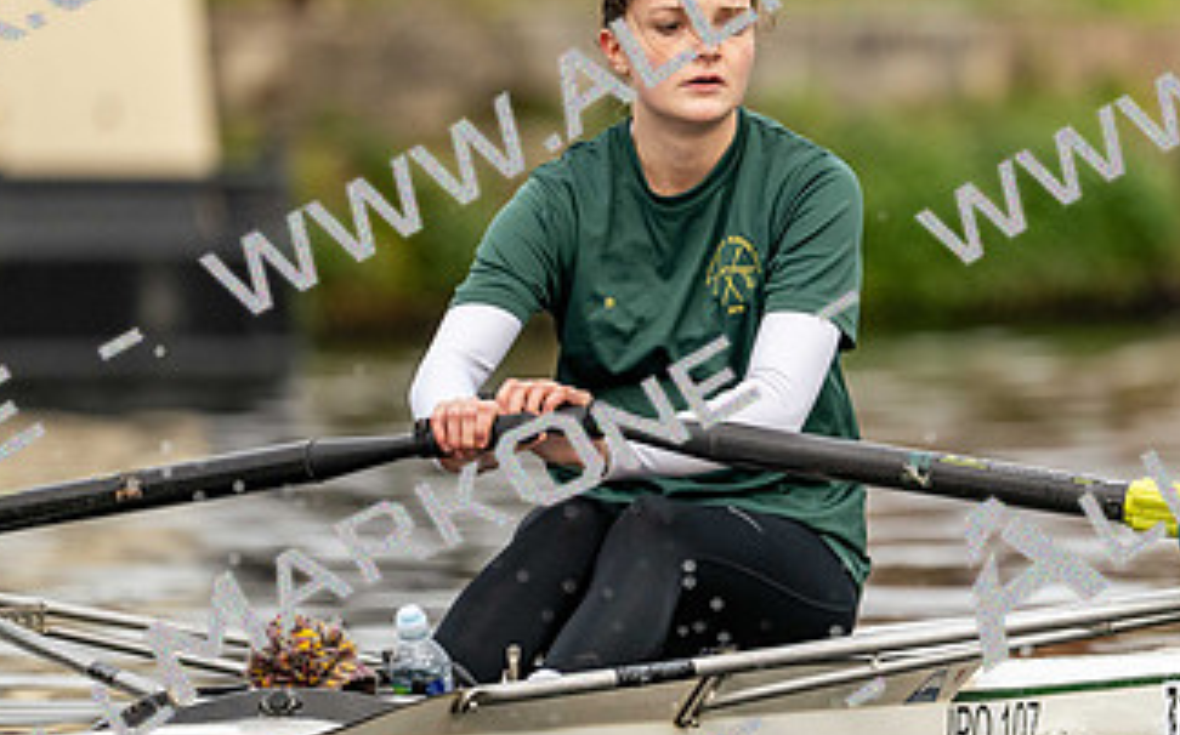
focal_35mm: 731
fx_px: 23492
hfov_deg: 2.9
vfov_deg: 1.8
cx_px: 652
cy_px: 326
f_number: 4.5
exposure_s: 1/2500
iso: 1250
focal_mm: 400
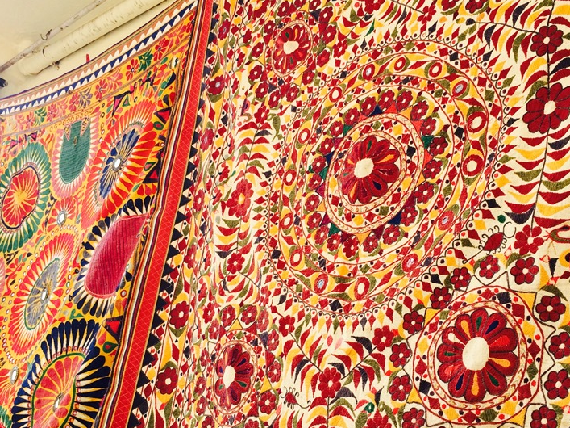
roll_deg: -4.3
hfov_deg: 44.5
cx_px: 353
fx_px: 691
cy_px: 253
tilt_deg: +17.4
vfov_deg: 34.2
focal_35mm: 42
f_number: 2.2
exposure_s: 1/733
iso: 32
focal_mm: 4.15
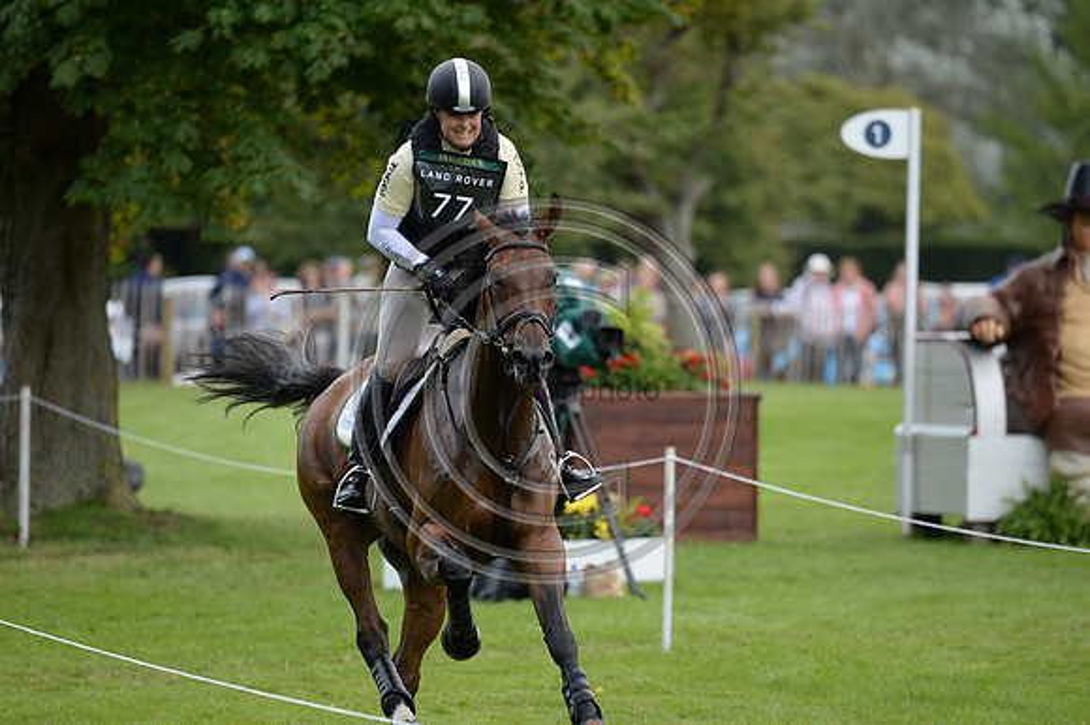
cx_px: 545
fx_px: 12104
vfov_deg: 3.4
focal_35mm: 400
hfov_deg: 5.2
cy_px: 362
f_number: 5.6
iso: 1000
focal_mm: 400
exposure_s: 1/800
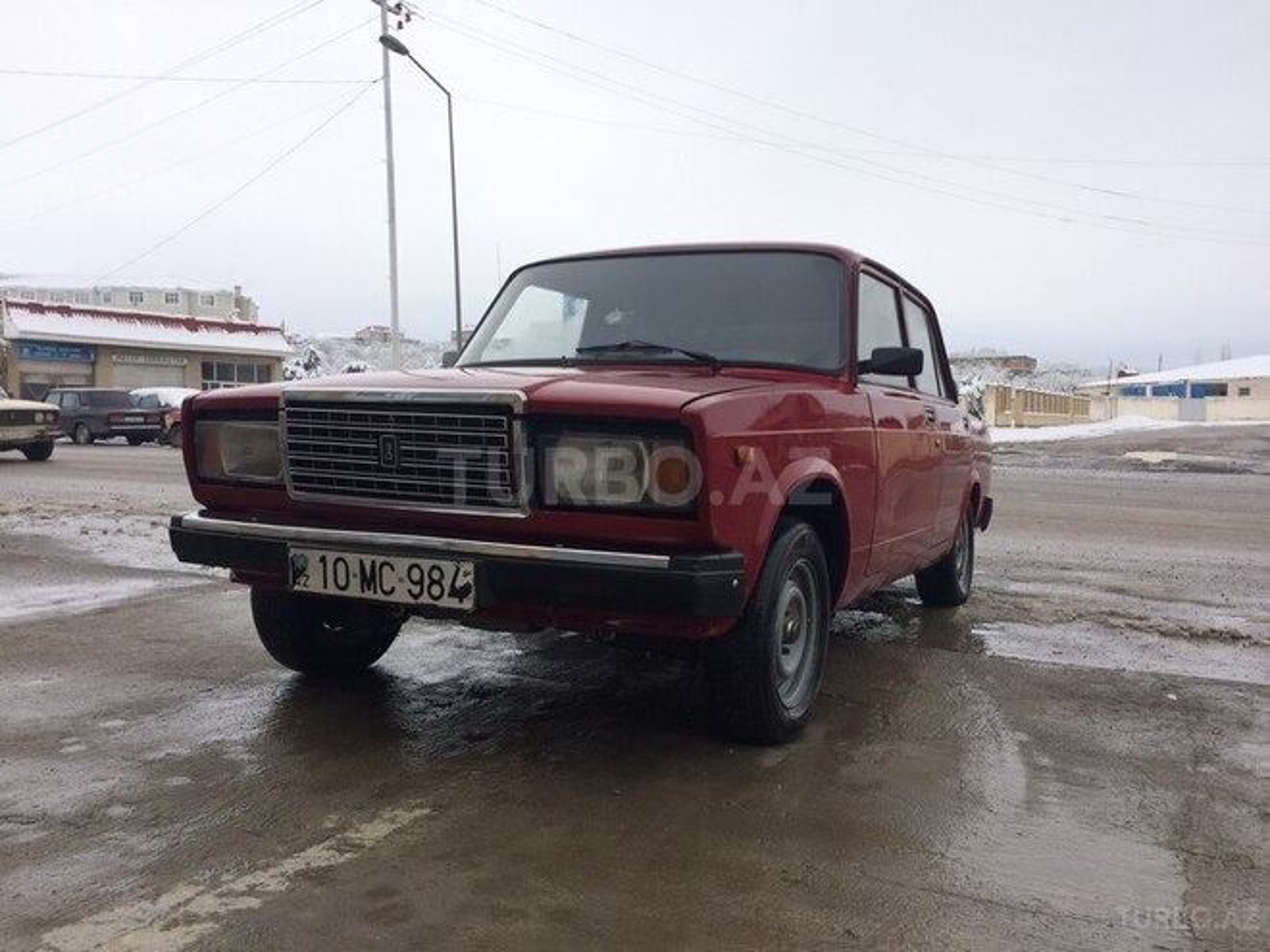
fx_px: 1064
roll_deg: +0.9
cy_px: 476
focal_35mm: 29
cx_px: 635
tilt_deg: -3.5
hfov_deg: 61.7
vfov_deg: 48.2
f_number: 2.2
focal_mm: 4.15
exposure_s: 1/1520
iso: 32
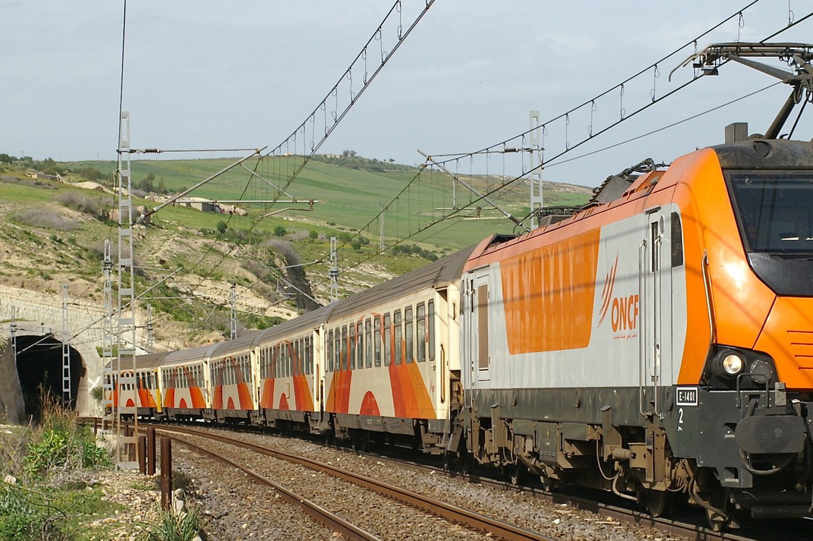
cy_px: 334
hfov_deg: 17.8
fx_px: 2592
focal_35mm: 115
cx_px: 551
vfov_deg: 11.9
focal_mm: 45
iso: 200
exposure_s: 1/640
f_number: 9
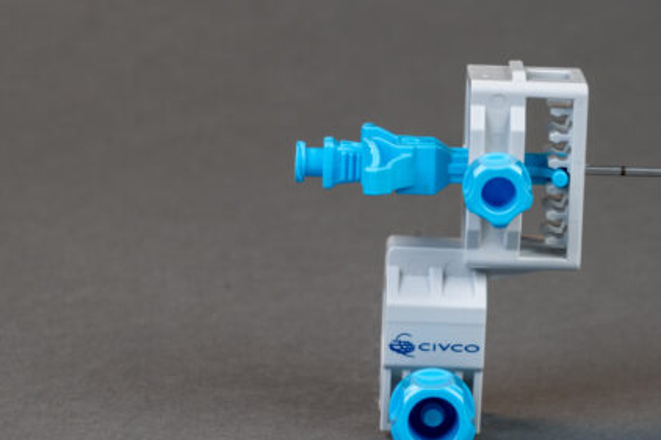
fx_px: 3505
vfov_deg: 7.2
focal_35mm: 191
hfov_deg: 10.7
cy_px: 263
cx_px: 536
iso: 160
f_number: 13
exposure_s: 1/6
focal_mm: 105
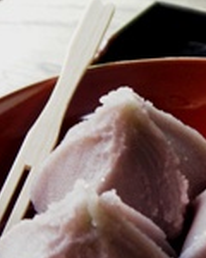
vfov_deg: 12.1
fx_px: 1212
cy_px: 224
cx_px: 154
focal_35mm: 159
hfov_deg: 9.7
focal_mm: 10.5
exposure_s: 1/6
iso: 100
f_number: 3.7
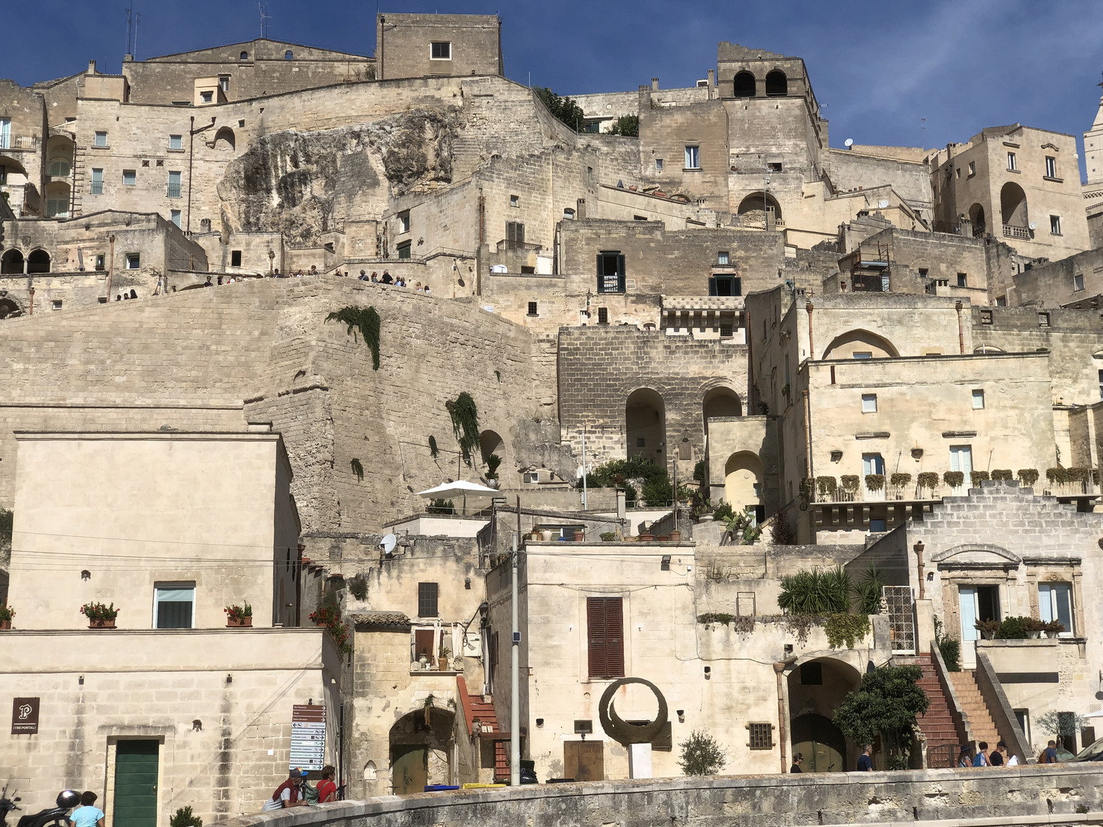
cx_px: 558
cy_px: 408
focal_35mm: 53
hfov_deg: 36.2
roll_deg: +1.7
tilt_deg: +11.8
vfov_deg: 27.5
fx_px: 1689
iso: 16
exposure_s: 1/2525
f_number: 2.4
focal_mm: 6
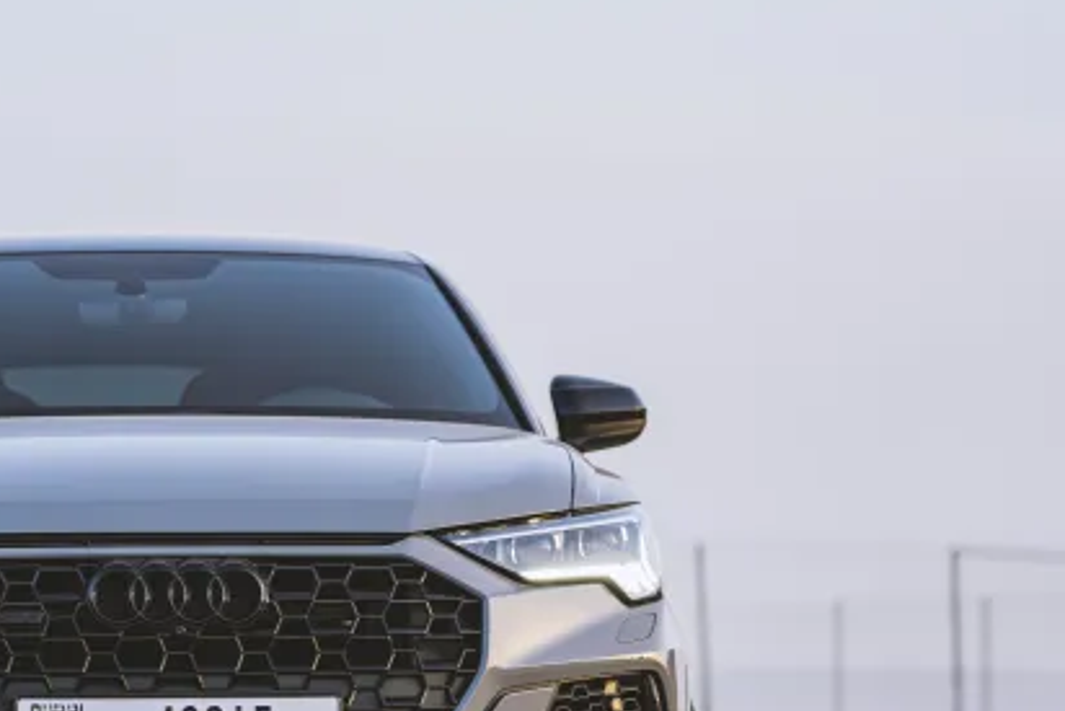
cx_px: 134
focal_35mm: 165
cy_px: 476
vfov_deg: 8.3
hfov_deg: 12.4
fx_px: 4883
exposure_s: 1/125
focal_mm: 85
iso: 100
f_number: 2.5
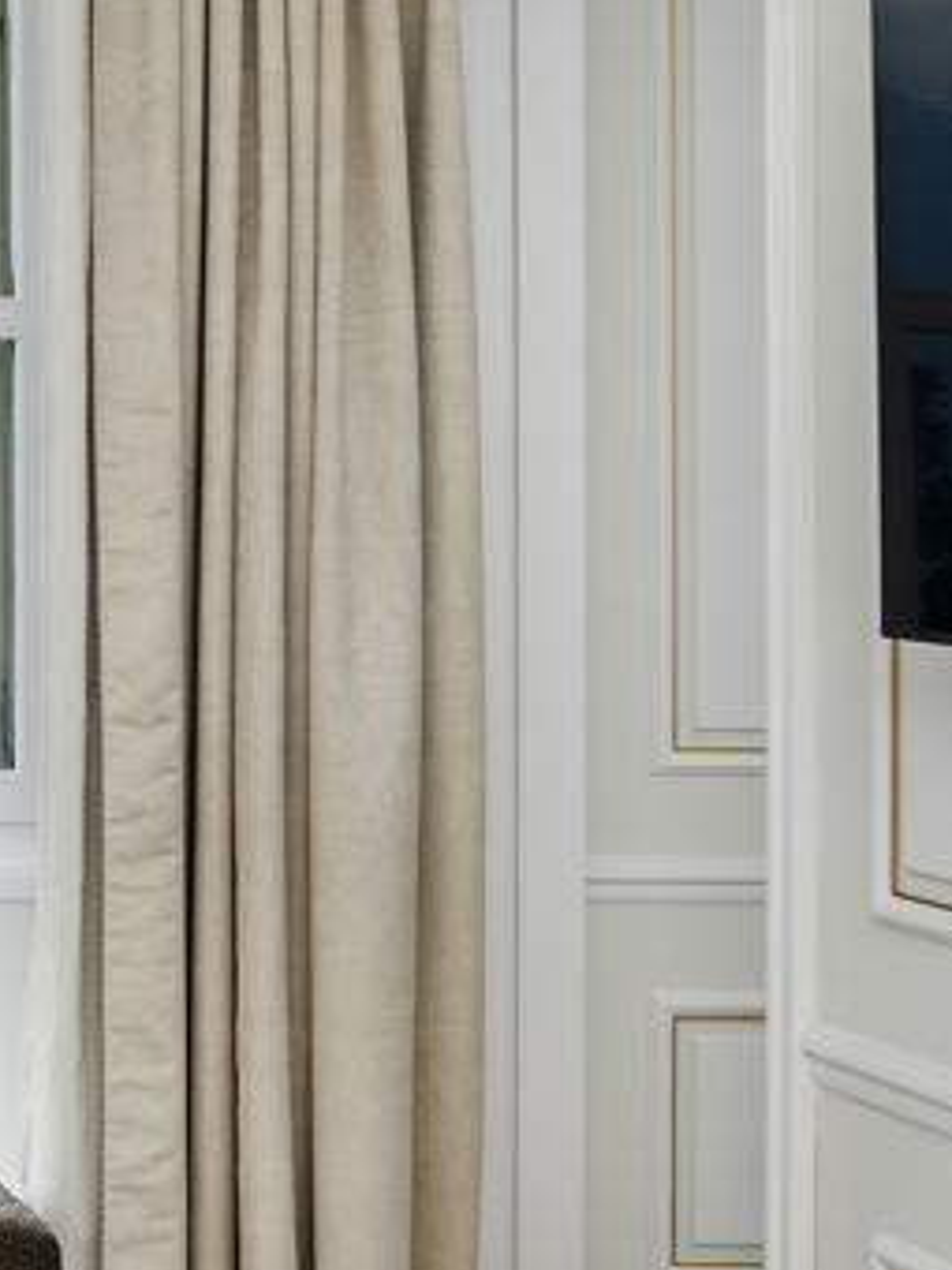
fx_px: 2970
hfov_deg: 15.8
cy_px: 573
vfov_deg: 24.1
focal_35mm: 81
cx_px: -694
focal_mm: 28
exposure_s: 1/1.67
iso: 100
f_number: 13
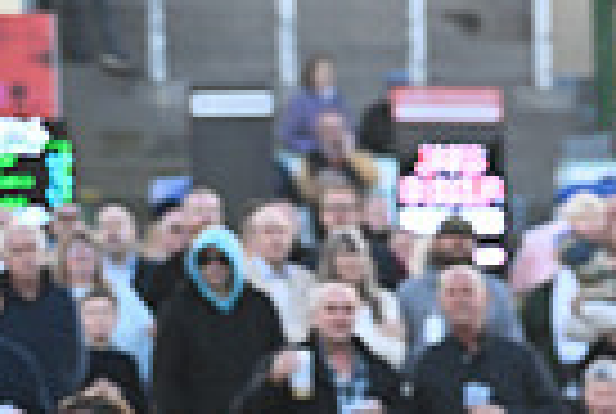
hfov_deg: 4.4
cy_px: 812
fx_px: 7974
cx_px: 1245
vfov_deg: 3.0
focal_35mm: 465
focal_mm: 110
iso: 1600
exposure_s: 1/1250
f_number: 3.5
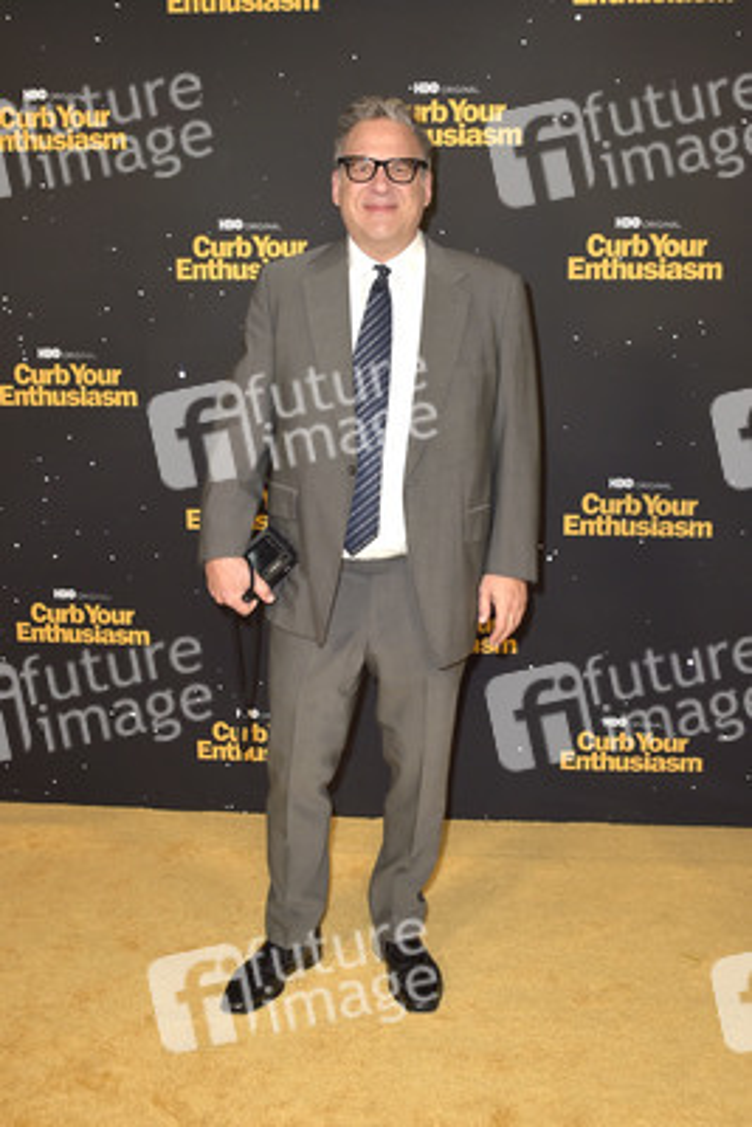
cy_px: 564
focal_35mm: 32
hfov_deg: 41.1
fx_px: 1002
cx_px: 376
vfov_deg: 58.7
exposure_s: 1/250
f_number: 7.1
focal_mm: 32
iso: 320
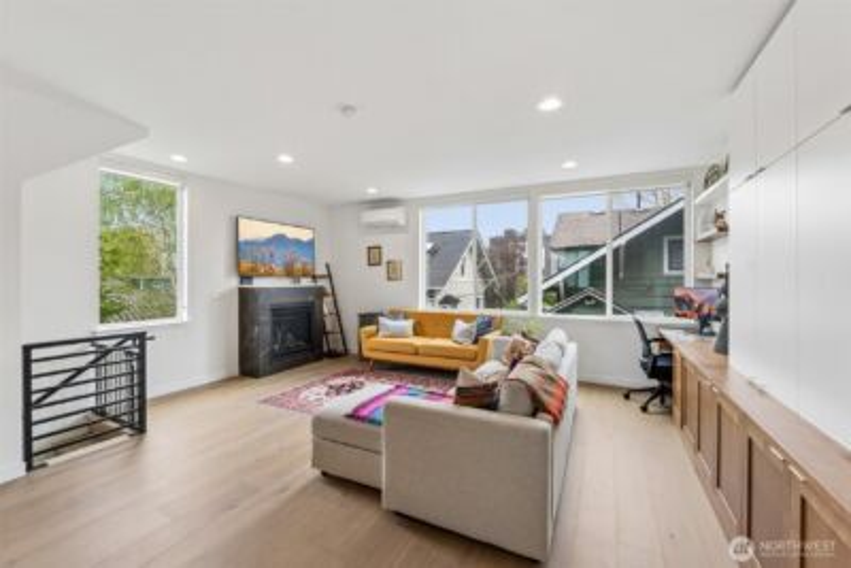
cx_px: 426
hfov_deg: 100.4
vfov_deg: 77.4
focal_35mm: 15
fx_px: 355
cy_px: 284
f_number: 9
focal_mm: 10
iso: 250
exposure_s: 1/15
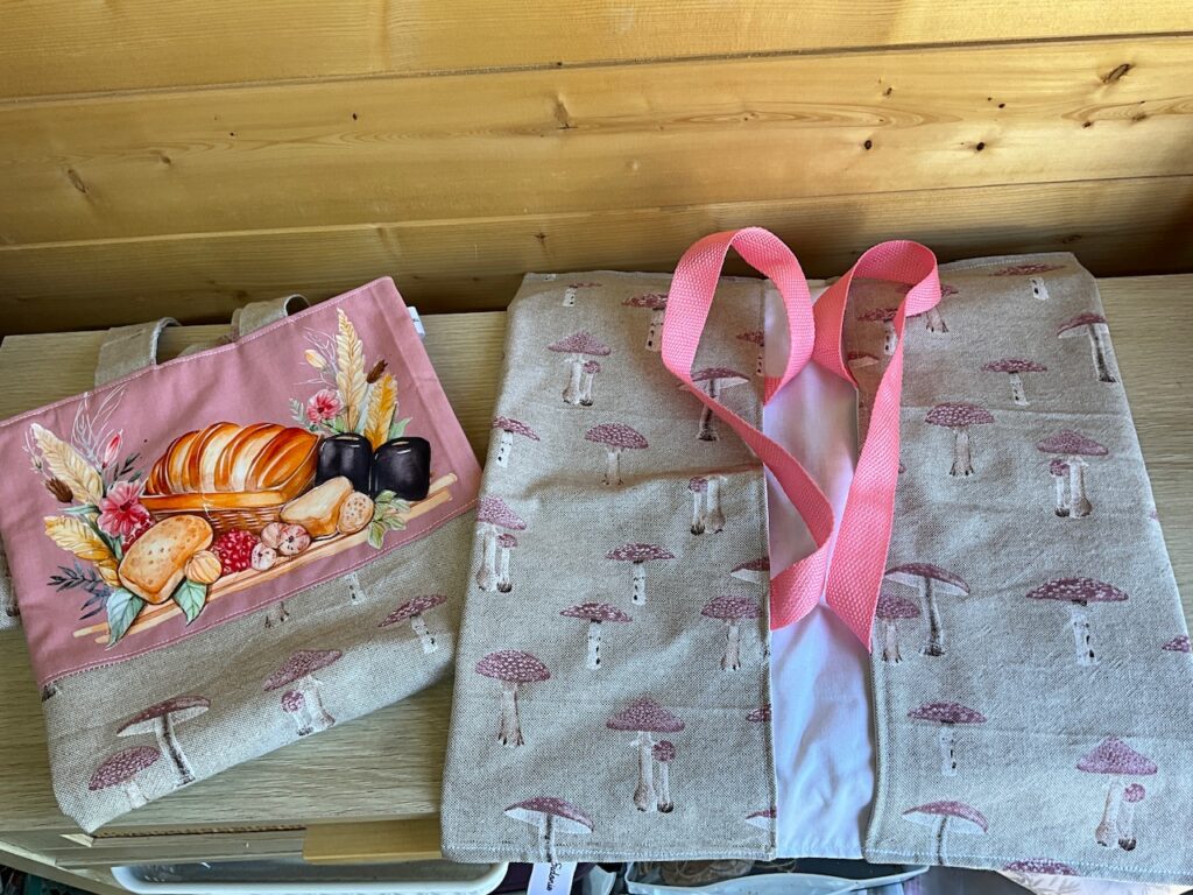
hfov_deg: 61.7
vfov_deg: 48.2
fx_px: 999
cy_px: 448
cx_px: 596
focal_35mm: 29
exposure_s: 1/100
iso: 32
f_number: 1.8
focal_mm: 3
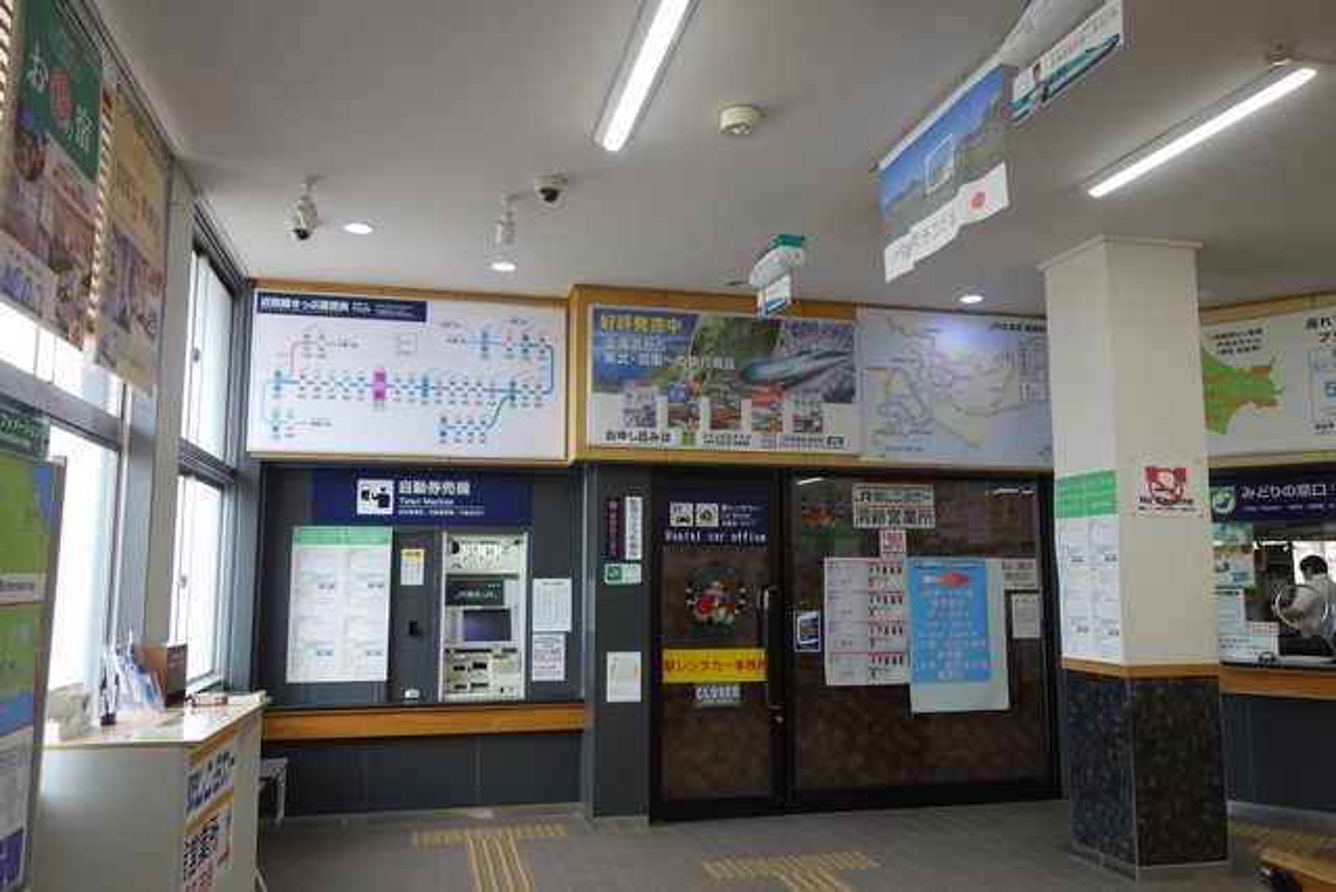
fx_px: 1039
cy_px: 446
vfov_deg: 46.4
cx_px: 668
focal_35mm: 28
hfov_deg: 65.5
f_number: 2.2
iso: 125
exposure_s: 1/100
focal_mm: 10.4
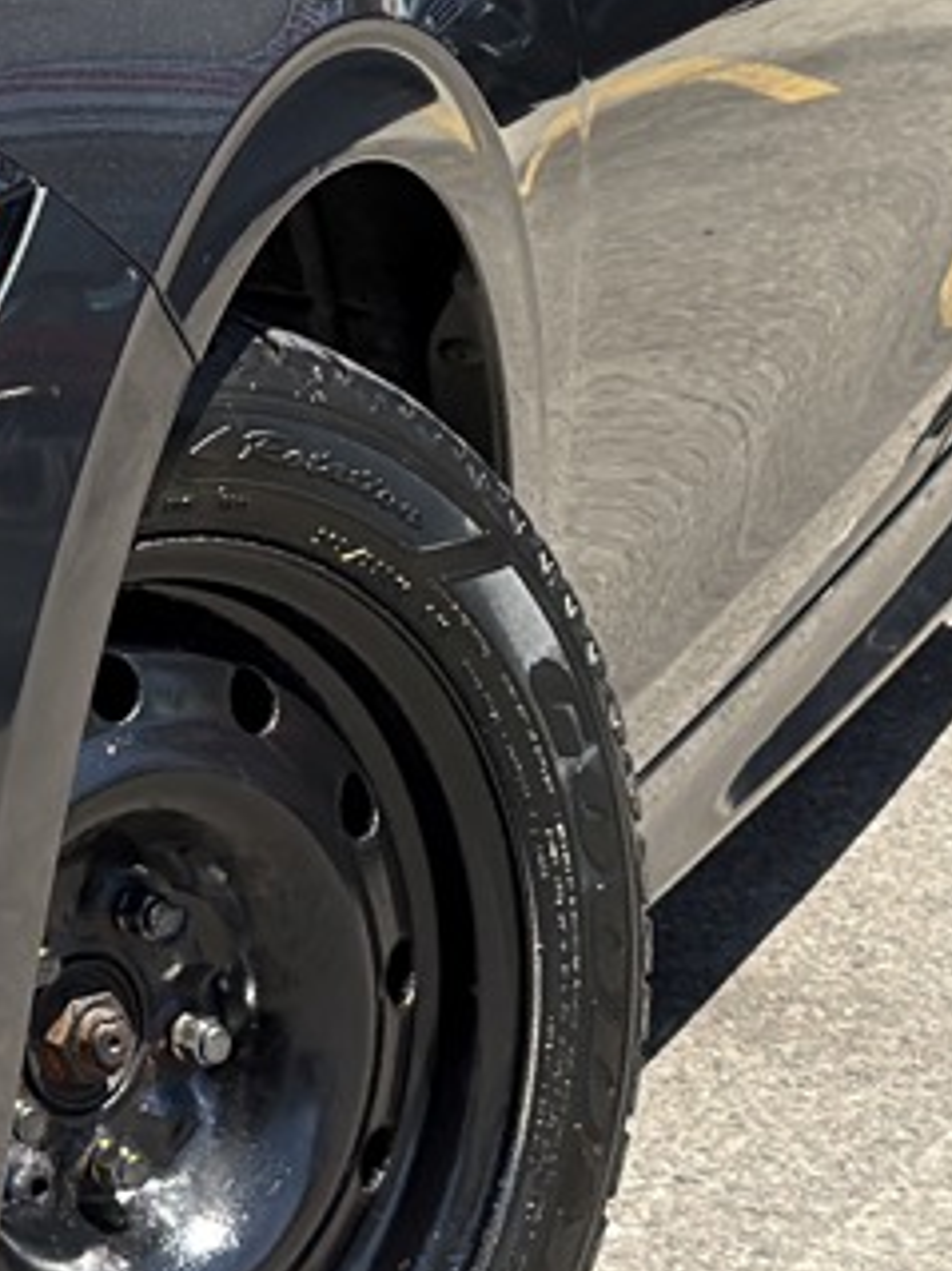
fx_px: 7449
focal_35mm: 203
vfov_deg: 9.6
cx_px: -1195
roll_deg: +0.2
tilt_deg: -5.2
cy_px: -231
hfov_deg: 7.0
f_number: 1.78
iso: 100
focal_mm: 6.76
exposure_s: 1/1905
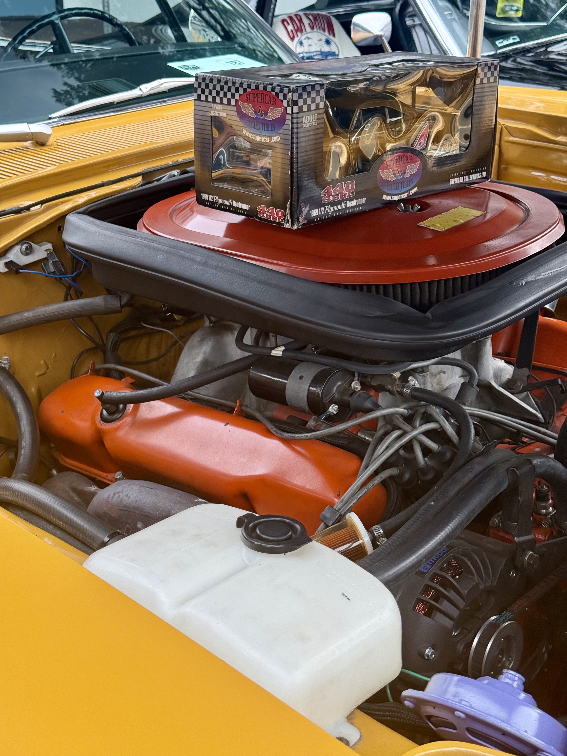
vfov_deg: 39.7
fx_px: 1048
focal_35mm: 48
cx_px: 284
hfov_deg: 30.3
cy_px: 378
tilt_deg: -20.5
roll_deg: -1.3
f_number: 1.78
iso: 100
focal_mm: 6.76
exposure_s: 1/269
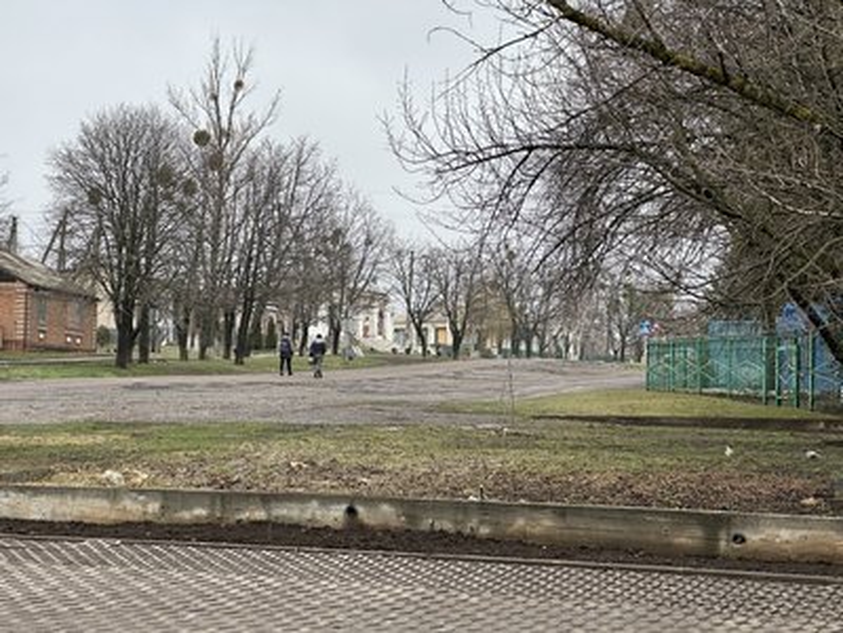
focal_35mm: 77
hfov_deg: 25.3
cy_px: 316
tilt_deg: +2.9
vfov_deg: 19.1
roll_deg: -0.7
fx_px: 1875
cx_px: 422
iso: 32
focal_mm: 9
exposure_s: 1/110
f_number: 2.8
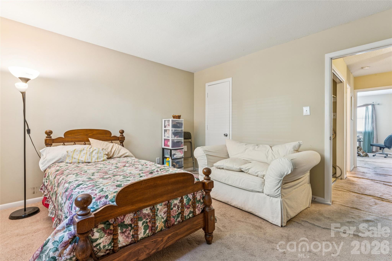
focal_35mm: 16
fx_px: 179
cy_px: 130
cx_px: 196
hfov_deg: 95.3
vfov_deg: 72.4
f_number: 13
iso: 100
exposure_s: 5
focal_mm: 16.4
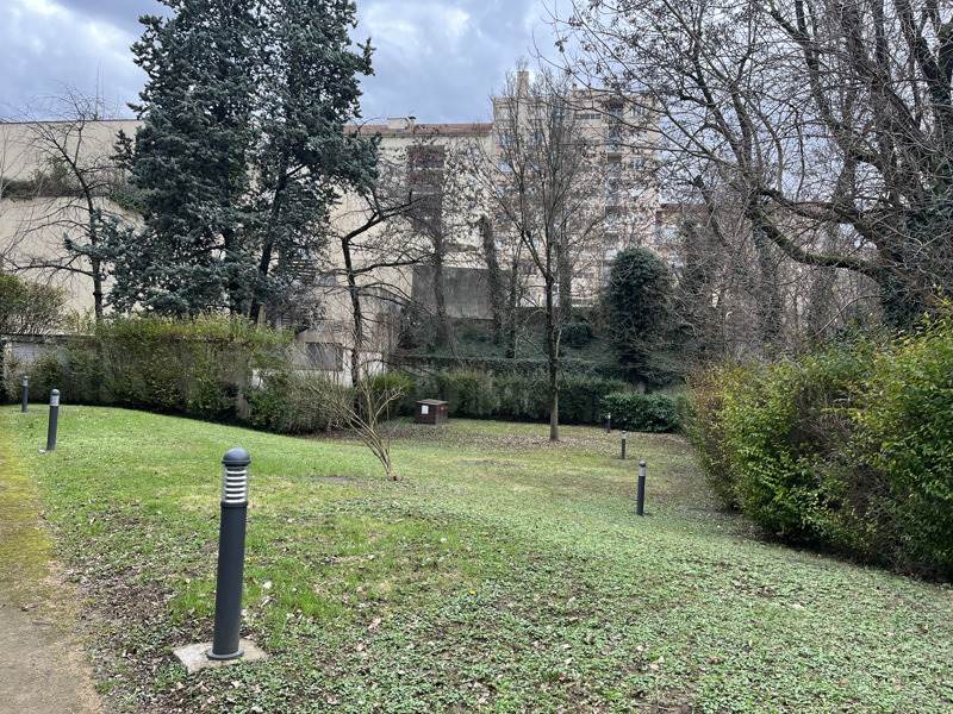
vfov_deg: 53.1
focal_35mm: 26
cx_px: 476
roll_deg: -2.0
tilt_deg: +1.8
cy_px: 357
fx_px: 716
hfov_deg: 67.3
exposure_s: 1/189
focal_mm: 5.1
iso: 40
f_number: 1.6
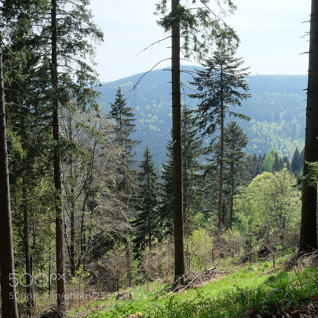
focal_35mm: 45
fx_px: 468
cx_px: 231
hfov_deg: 36.8
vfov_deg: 37.6
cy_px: 159
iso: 800
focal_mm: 23
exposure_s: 1/450
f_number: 8
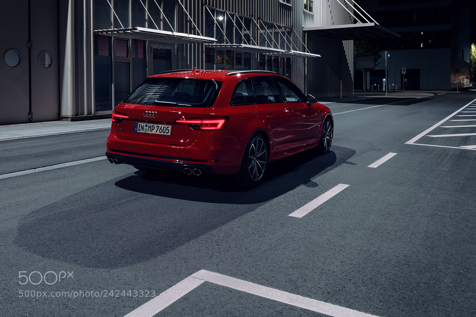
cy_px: 158
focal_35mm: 35
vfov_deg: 37.8
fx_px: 463
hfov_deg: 54.4
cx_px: 238
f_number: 11
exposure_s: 3.2
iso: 100
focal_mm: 35
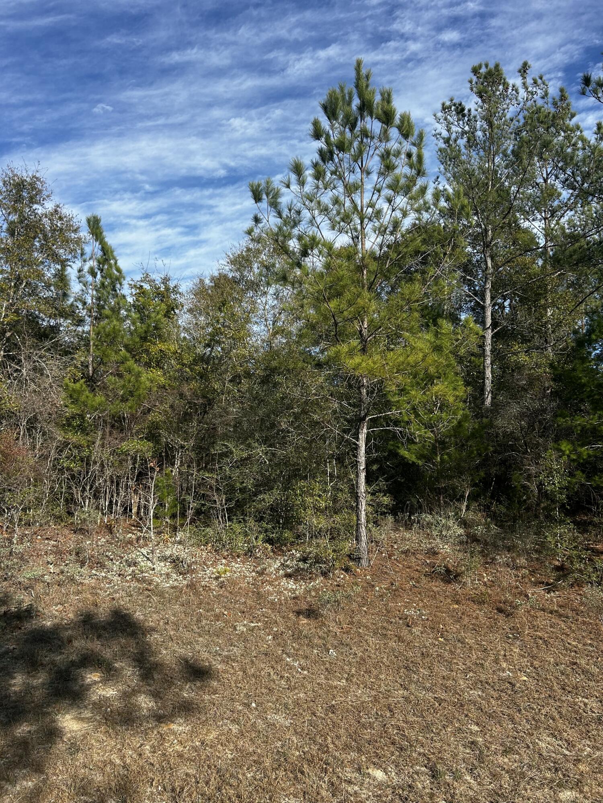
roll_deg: -2.0
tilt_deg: +4.4
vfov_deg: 67.3
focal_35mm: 26
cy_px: 402
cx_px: 302
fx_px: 604
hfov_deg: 53.1
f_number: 1.5
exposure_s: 1/3077
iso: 50
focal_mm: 5.7
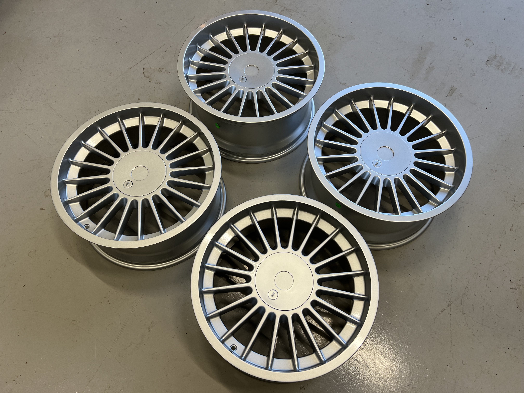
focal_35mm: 26
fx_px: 394
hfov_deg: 67.3
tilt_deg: -65.0
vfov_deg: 53.1
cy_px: 196
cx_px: 262
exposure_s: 1/121
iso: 50
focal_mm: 5.7
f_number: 1.5
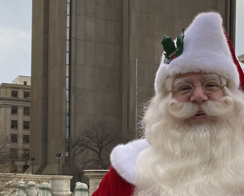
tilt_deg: -0.4
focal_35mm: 76
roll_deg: -1.2
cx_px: 193
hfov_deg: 24.7
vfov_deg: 19.7
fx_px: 549
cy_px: 188
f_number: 1.8
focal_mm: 4.25
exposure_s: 1/407
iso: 32
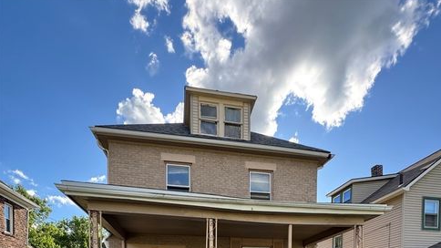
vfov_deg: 38.9
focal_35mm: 21
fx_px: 246
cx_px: 224
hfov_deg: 83.8
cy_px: 299
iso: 40
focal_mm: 2.22
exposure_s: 1/262
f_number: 2.2
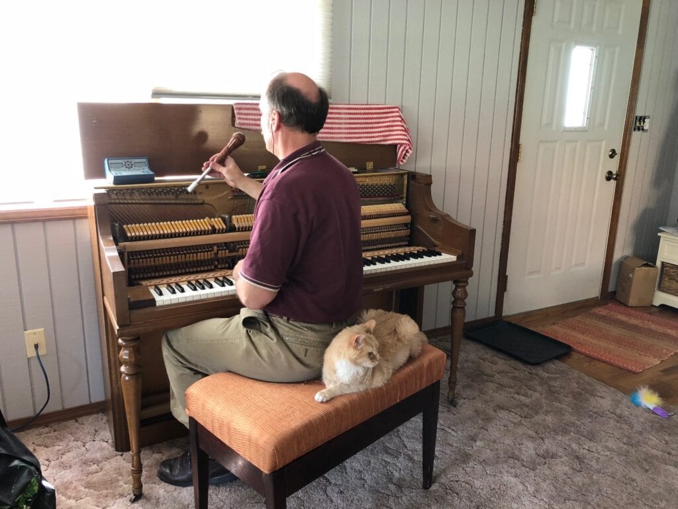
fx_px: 548
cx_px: 339
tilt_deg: -13.7
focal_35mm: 28
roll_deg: -0.9
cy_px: 254
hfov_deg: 63.4
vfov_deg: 49.7
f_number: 1.8
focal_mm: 4
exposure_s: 1/15
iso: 50
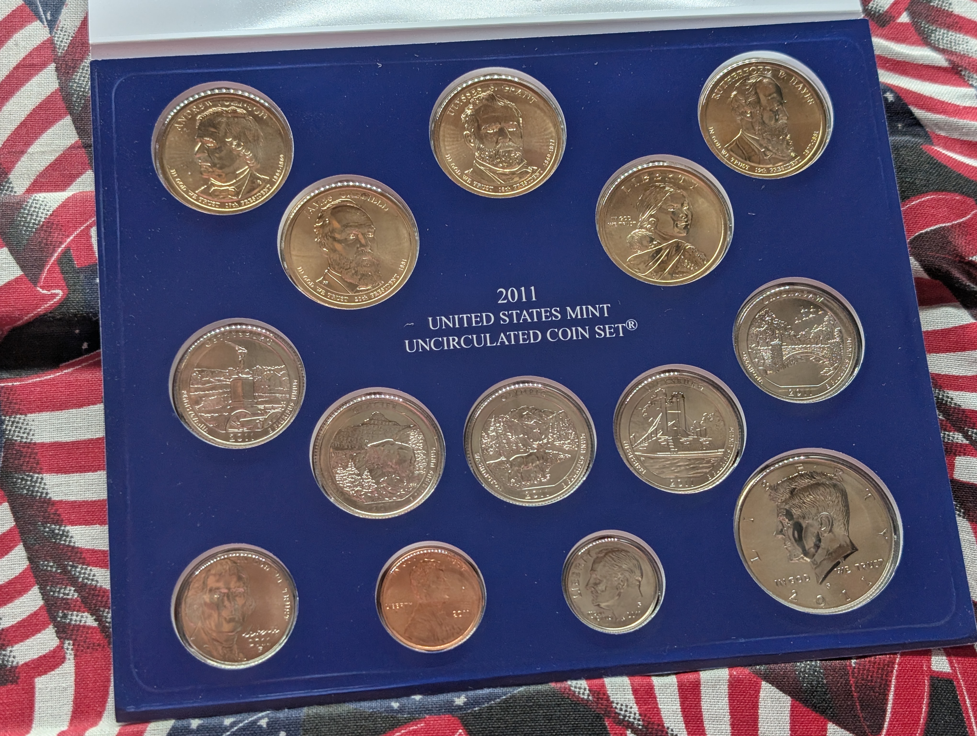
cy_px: 368
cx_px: 488
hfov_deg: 38.9
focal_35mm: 49
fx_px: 1385
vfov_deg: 29.7
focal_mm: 6.9
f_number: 1.68
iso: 36
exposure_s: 1/92.4
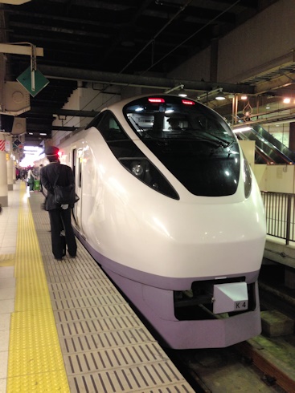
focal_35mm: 33
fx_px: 375
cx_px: 148
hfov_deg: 42.9
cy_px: 196
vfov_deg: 55.4
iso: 160
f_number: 2.4
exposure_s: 1/20
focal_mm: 4.13
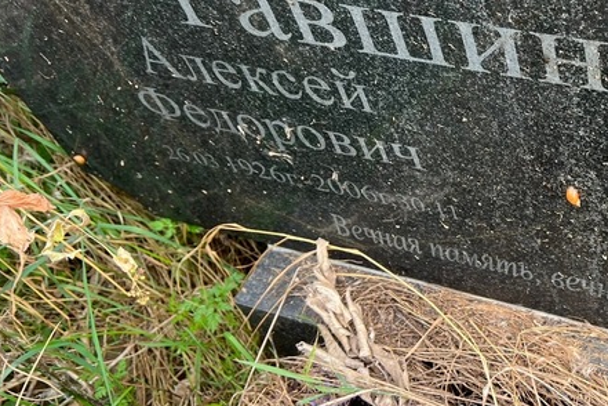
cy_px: 141
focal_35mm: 49
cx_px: 523
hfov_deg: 38.2
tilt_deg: -49.2
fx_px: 827
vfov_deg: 27.4
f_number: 1.5
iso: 32
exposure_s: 1/122
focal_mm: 5.7
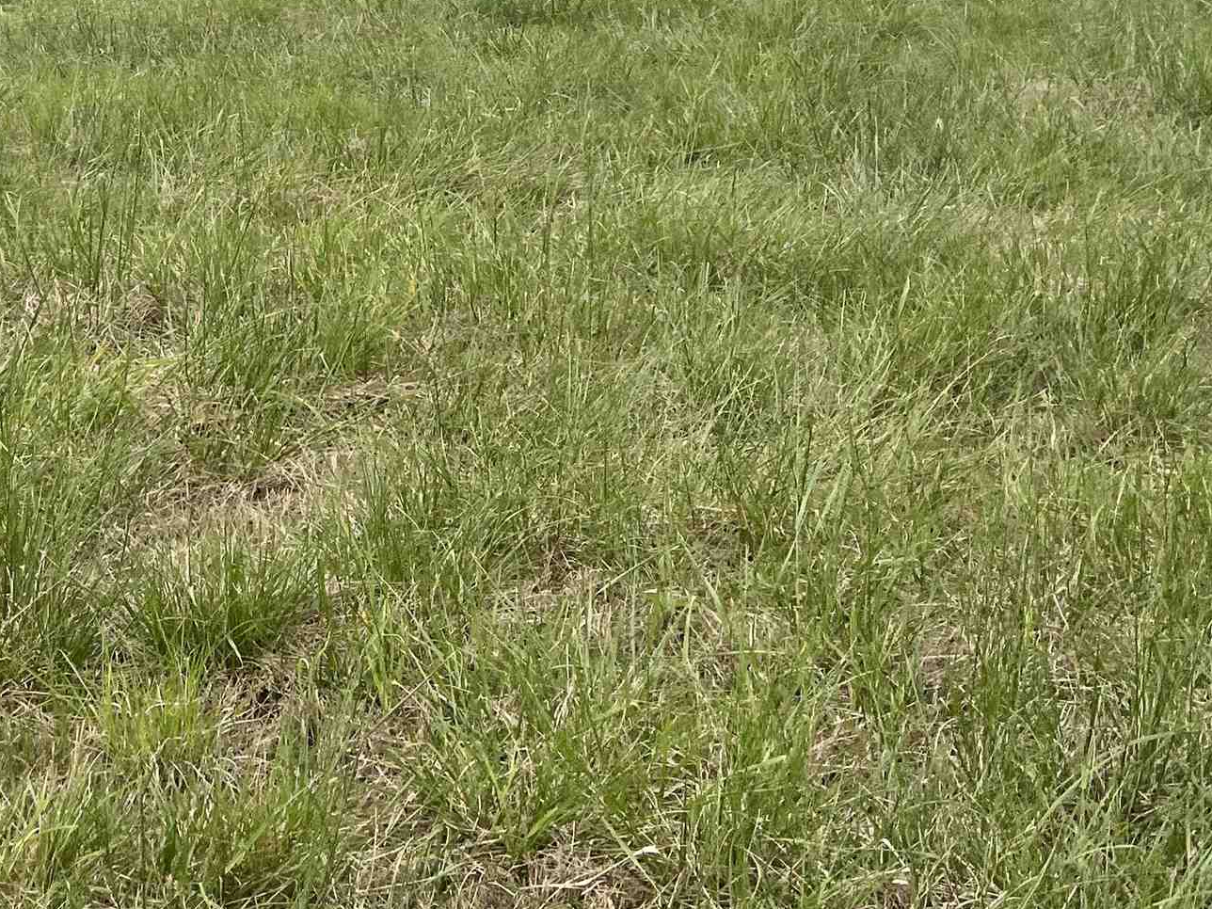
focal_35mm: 62
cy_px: 39
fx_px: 2171
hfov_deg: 30.5
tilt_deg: -10.4
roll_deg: +3.1
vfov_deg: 22.9
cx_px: 265
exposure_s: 1/2457
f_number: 1.5
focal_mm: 5.7
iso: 50
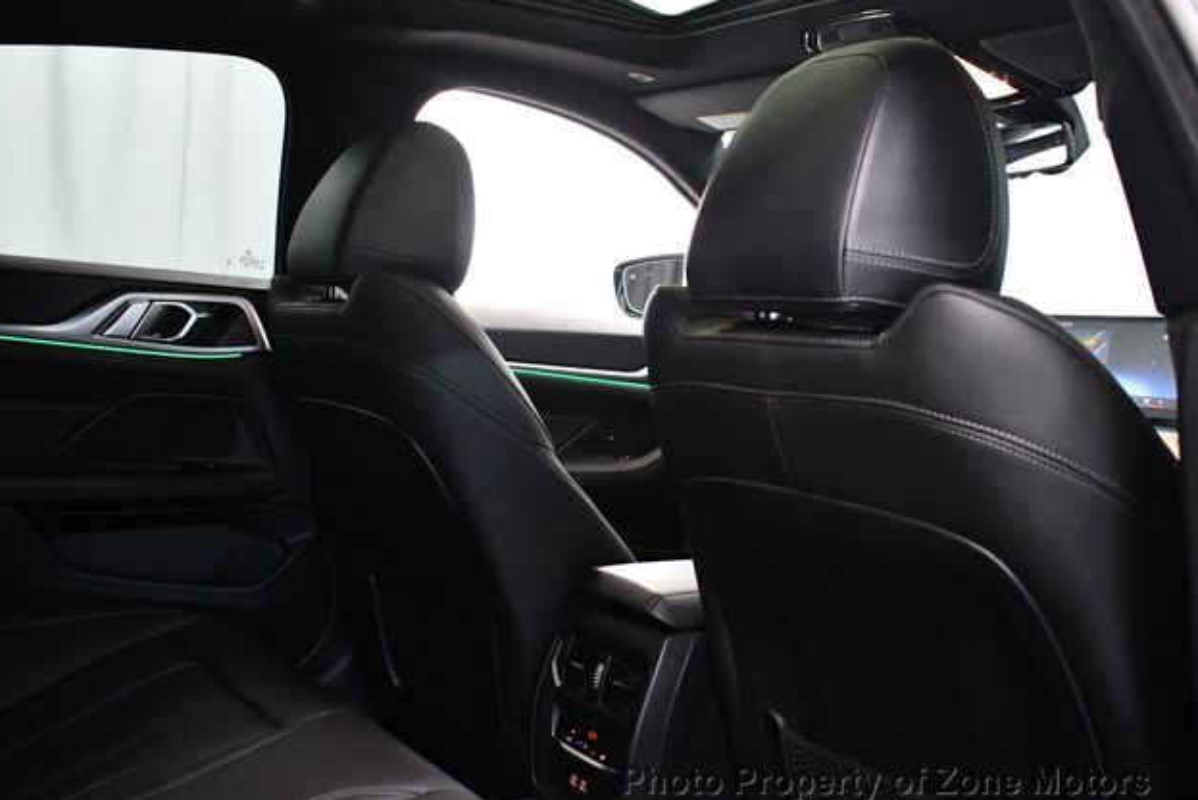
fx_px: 1232
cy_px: 406
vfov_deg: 36.0
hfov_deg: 51.9
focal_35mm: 37
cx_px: 598
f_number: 3.5
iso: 3200
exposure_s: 1/60
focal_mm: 18
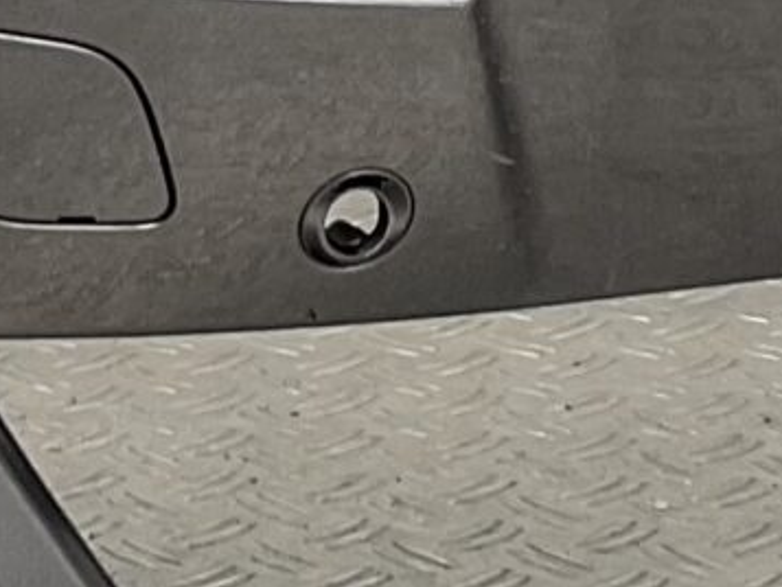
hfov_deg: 9.5
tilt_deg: -8.1
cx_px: 254
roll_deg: -0.4
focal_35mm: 208
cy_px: -567
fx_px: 4700
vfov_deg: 6.9
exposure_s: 1/236
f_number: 1.8
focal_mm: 3
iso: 16
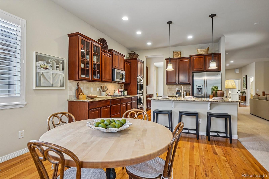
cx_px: 134
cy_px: 90
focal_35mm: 18
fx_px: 134
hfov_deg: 90.0
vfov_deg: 67.4
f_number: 8
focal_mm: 12
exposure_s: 1/6
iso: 400
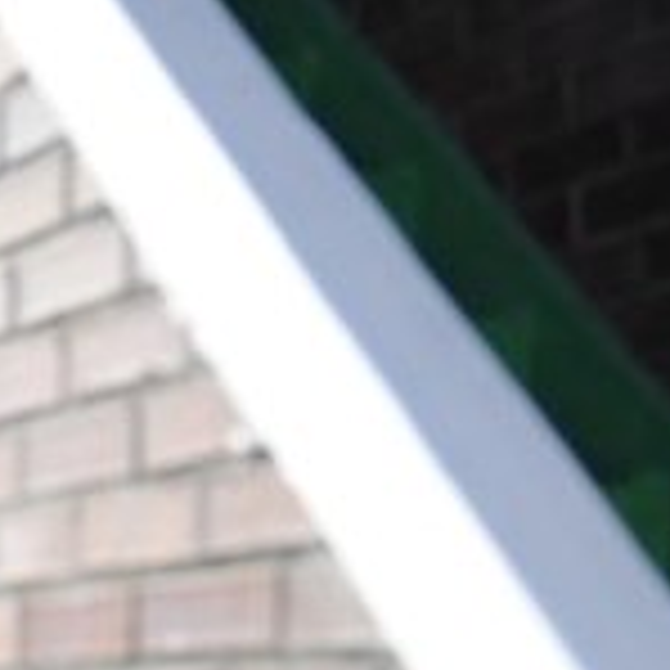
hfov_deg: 13.8
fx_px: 2540
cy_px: 967
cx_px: -418
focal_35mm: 116
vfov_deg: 14.2
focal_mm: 29
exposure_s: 1/6400
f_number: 2.8
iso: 800
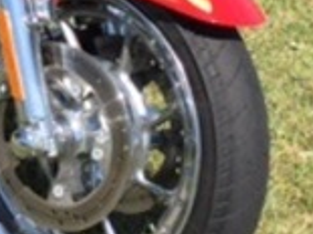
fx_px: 1355
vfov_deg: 9.6
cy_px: -121
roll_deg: -1.9
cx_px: -28
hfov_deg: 12.9
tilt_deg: -21.0
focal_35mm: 150
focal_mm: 4.15
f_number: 2.2
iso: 32
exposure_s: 1/1464
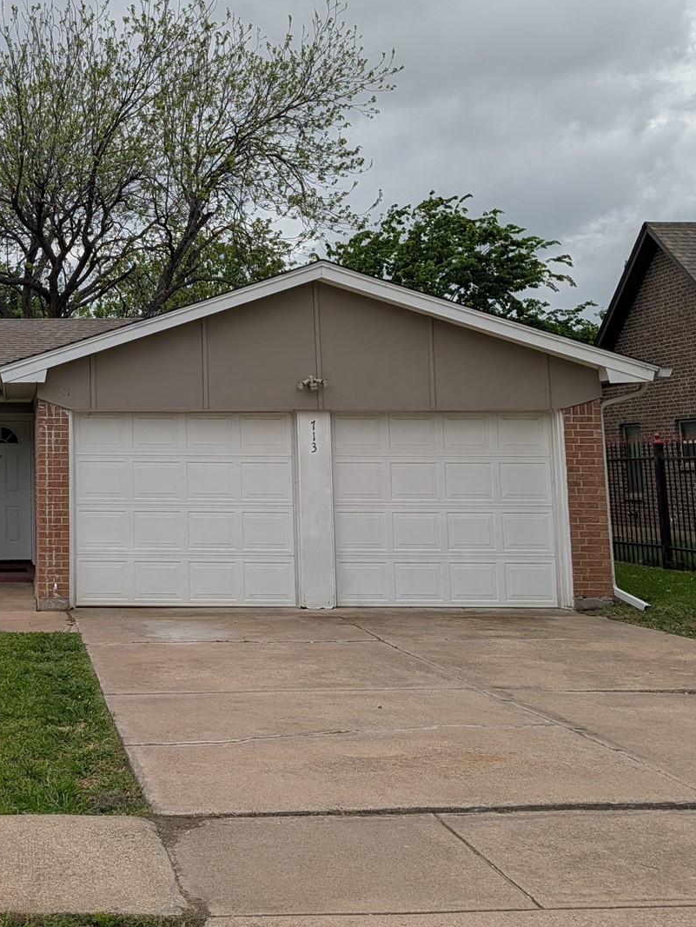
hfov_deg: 29.3
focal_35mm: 46
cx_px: -13
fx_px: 1232
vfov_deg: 40.7
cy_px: 303
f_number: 1.68
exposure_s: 1/1835
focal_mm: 6.9
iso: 21
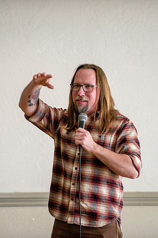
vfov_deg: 6.9
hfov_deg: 4.6
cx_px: 75
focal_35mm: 300
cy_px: 119
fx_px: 1974
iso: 2000
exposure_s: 1/500
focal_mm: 200
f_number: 2.8
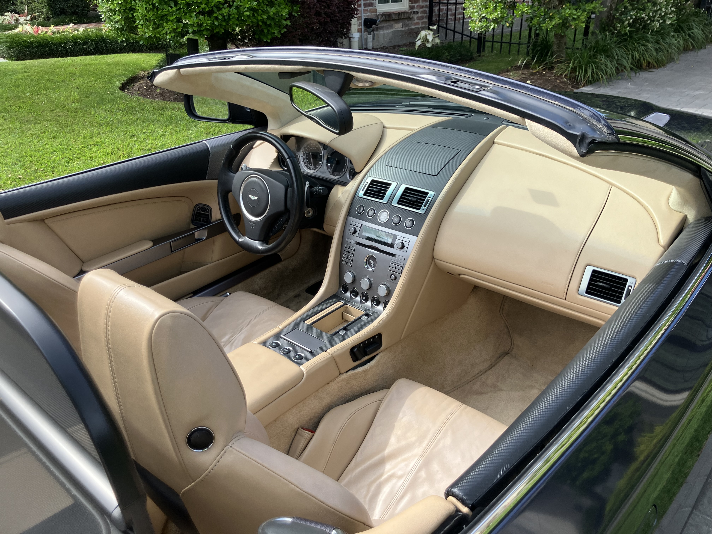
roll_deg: +0.4
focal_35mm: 28
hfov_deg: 63.4
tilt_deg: -26.3
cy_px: 267
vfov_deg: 49.7
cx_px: 356
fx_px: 576
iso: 32
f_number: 1.8
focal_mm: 3.99
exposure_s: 1/450
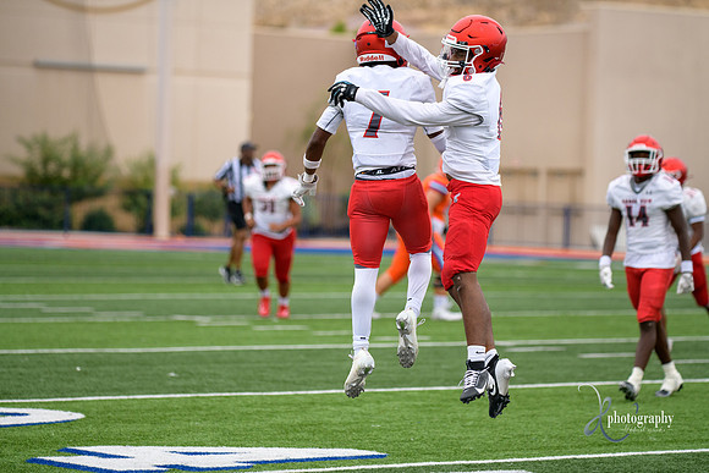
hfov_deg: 12.1
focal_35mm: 170
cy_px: 236
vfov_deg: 8.1
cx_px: 354
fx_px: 3349
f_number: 2.8
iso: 900
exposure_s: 1/1000
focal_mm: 170
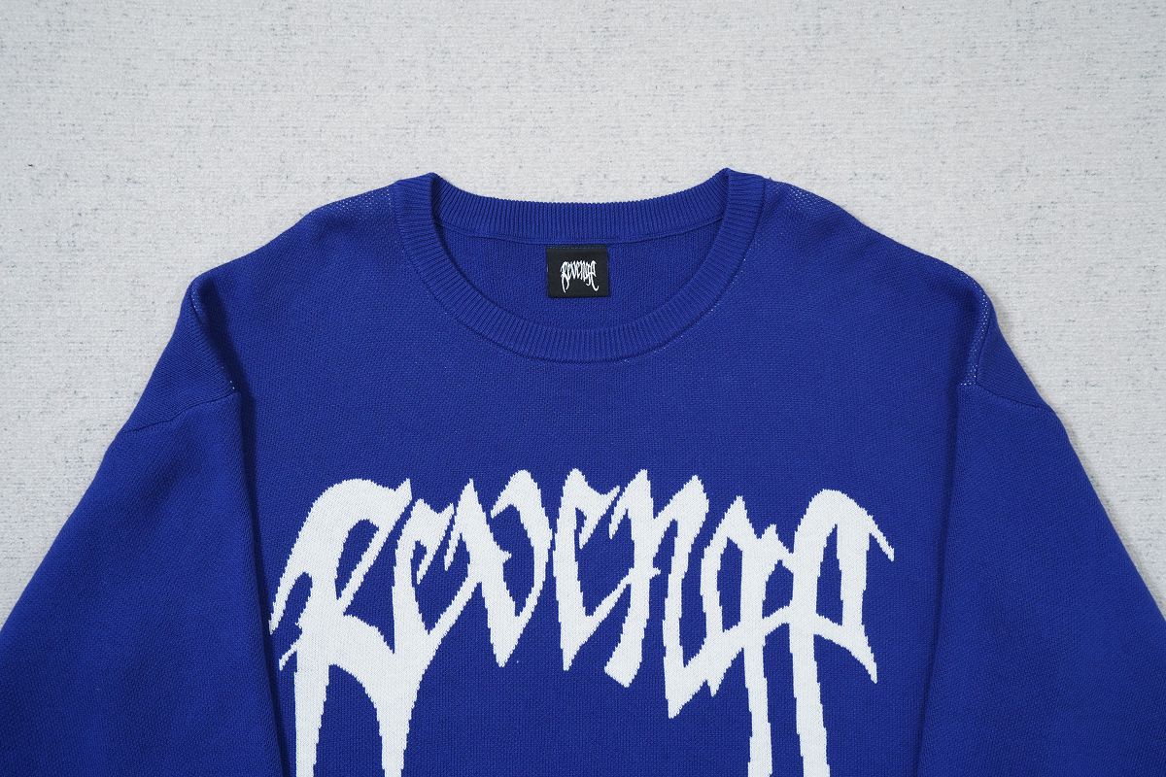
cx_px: 583
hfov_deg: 54.4
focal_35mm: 35
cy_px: 388
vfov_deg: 37.9
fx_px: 1134
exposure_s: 1/100
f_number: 10
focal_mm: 35
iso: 1600
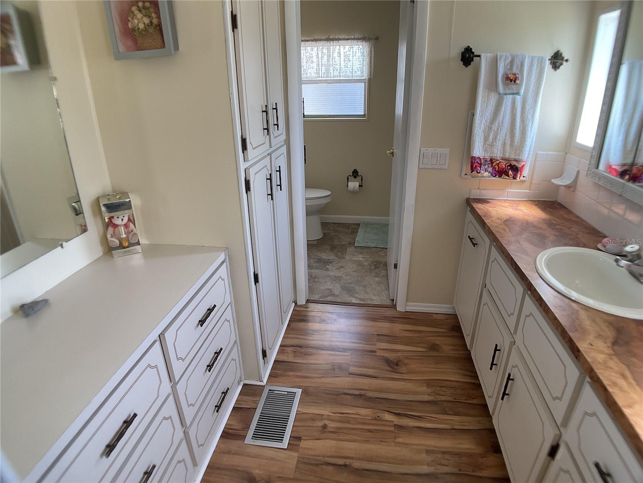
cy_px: 242
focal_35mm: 29
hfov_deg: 61.7
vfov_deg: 48.2
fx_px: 539
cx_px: 322
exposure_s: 1/60
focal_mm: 3
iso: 40
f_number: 1.8
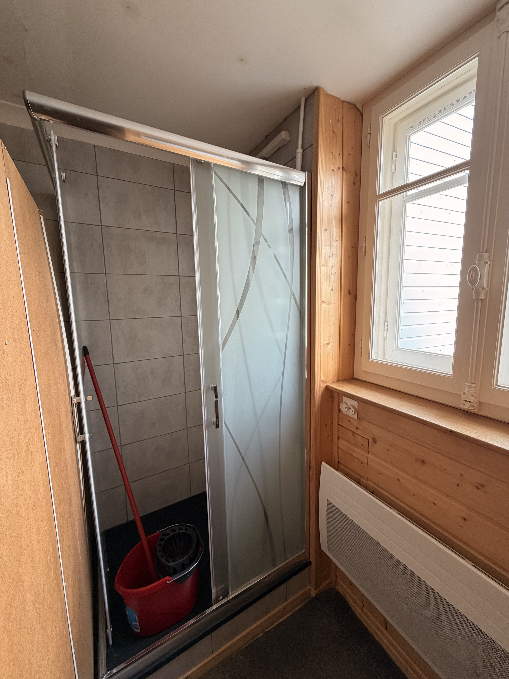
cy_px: 340
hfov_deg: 85.7
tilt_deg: -7.0
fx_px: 274
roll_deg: +1.5
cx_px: 254
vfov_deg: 102.1
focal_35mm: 14
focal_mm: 2.22
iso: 200
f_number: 2.2
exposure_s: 1/121
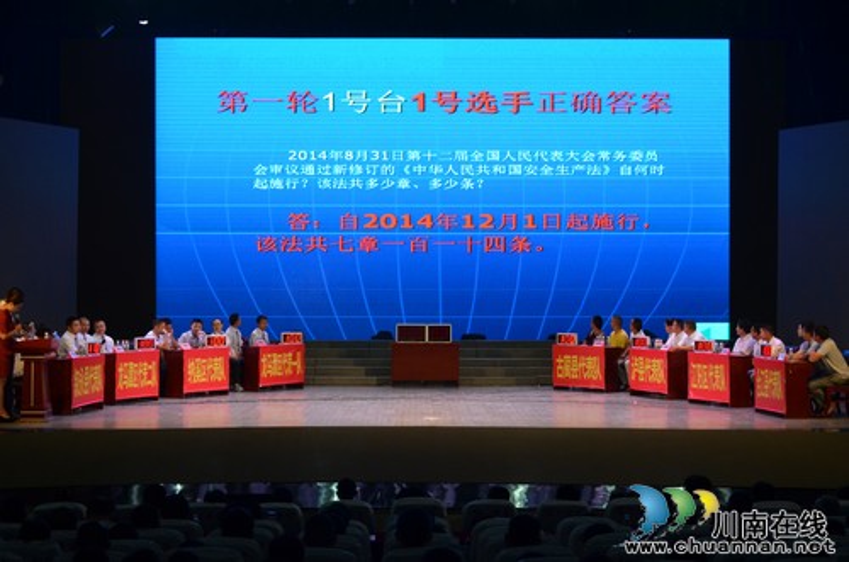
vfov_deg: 20.5
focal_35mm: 66
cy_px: 281
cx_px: 424
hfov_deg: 30.6
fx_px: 1553
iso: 640
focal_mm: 44
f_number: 4.8
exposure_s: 1/90
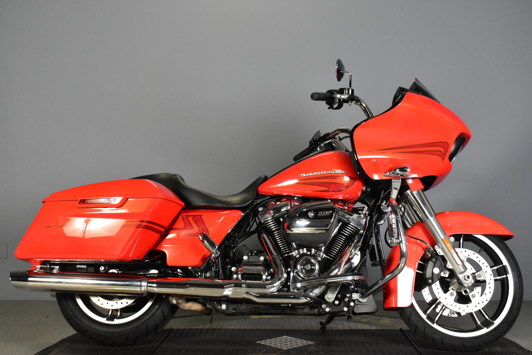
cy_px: 178
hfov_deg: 43.6
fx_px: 665
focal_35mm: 45
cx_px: 266
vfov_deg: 29.9
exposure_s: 1/125
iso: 3200
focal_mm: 30
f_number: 7.1
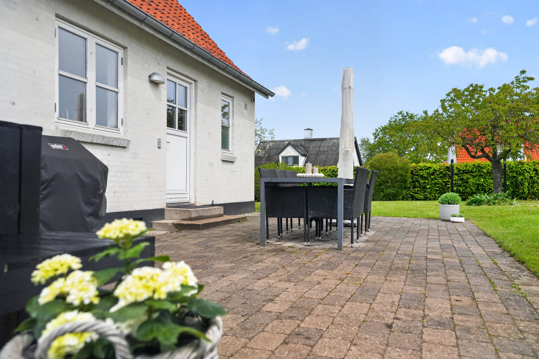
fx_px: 434
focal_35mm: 29
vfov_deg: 45.0
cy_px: 180
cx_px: 270
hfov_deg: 63.7
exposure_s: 1/2500
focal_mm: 29
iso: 400
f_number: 3.5
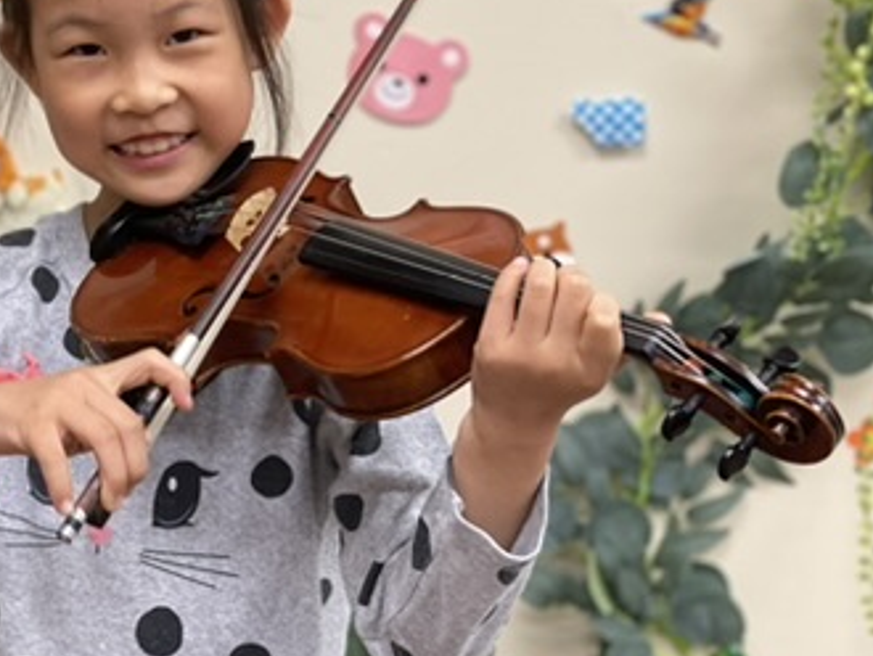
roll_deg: -0.5
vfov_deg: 15.9
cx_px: 241
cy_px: 267
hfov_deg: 20.9
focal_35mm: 93
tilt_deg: -12.8
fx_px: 2347
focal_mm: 7.5
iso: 200
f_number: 2.2
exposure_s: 1/40
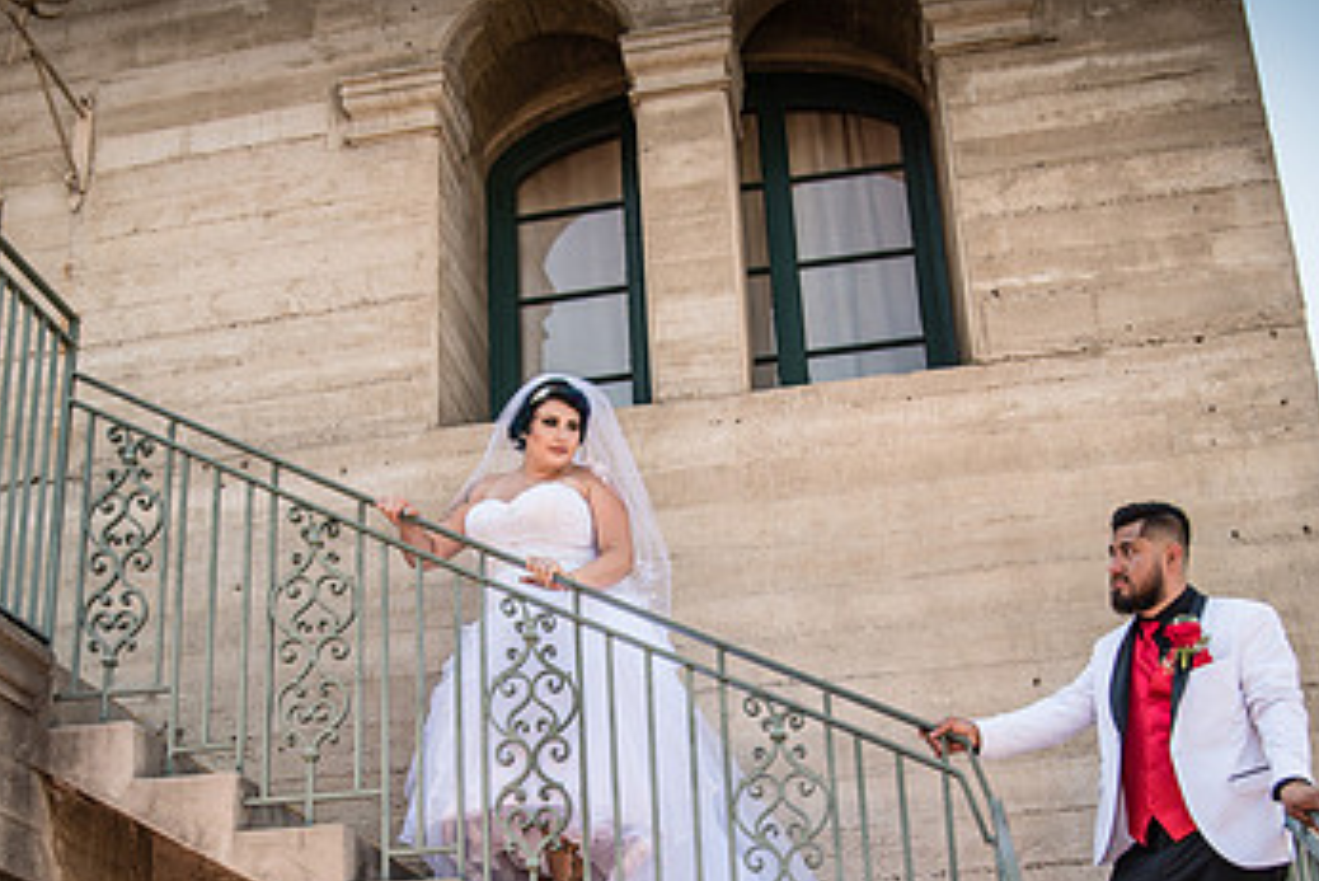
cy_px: 658
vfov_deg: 28.3
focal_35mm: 47
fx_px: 1723
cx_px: 564
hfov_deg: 41.8
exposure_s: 1/640
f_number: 4
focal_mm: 28
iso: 100
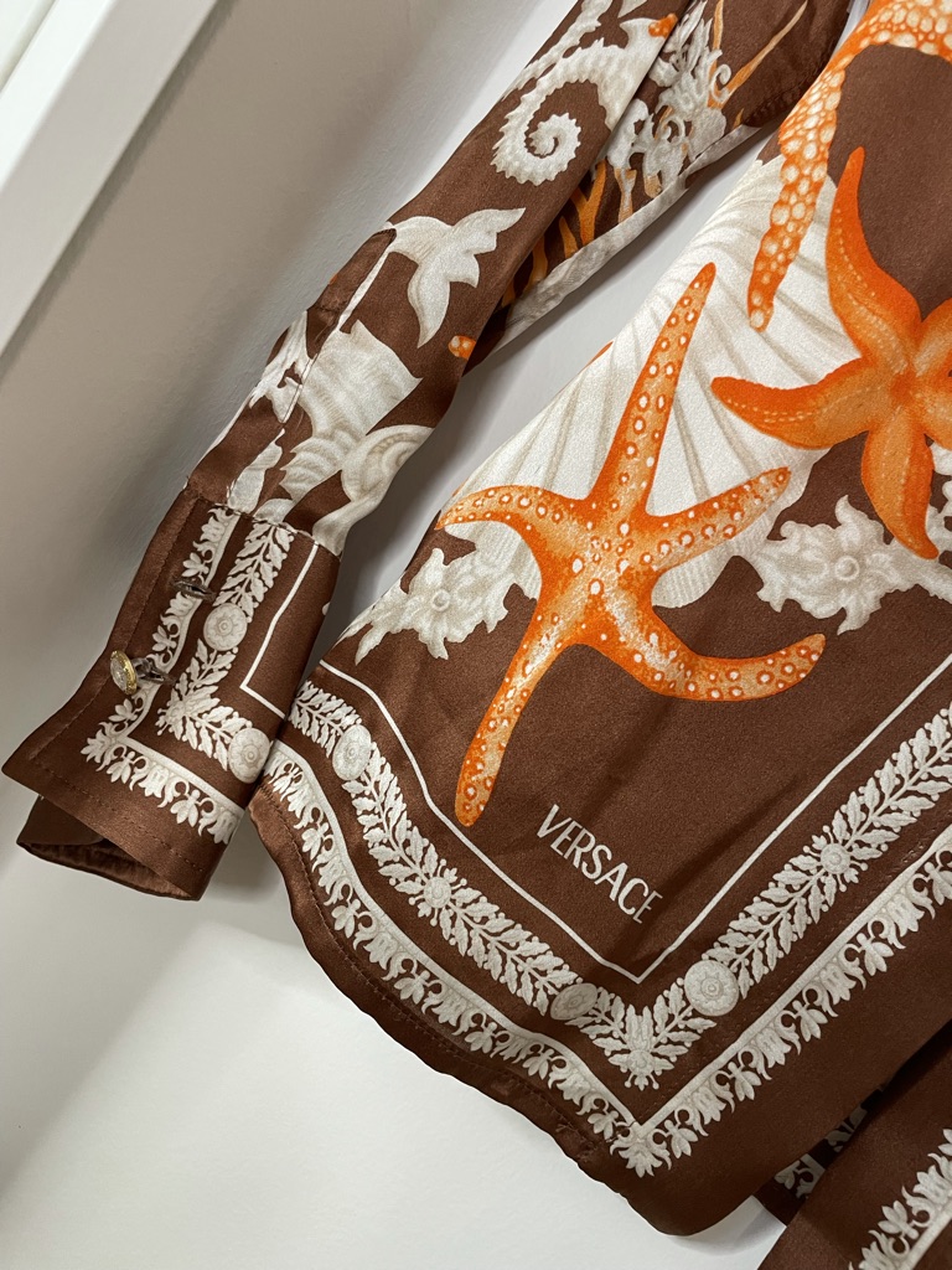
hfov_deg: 53.1
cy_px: 635
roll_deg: -36.4
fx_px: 953
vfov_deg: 67.3
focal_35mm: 26
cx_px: 476
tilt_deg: -9.6
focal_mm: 4.2
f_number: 1.6
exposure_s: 1/62
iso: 125
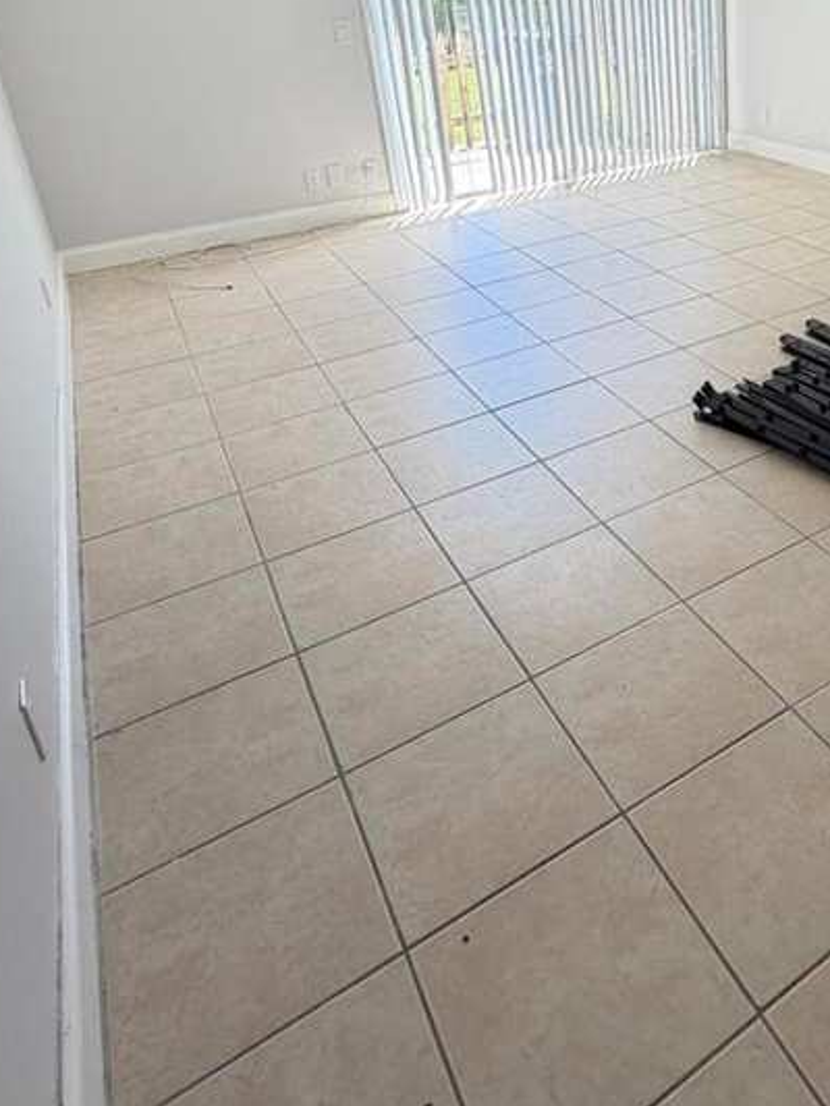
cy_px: 293
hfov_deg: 46.3
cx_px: 699
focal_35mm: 28
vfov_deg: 60.4
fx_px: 895
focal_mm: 2.22
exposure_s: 1/121
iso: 80
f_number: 2.2
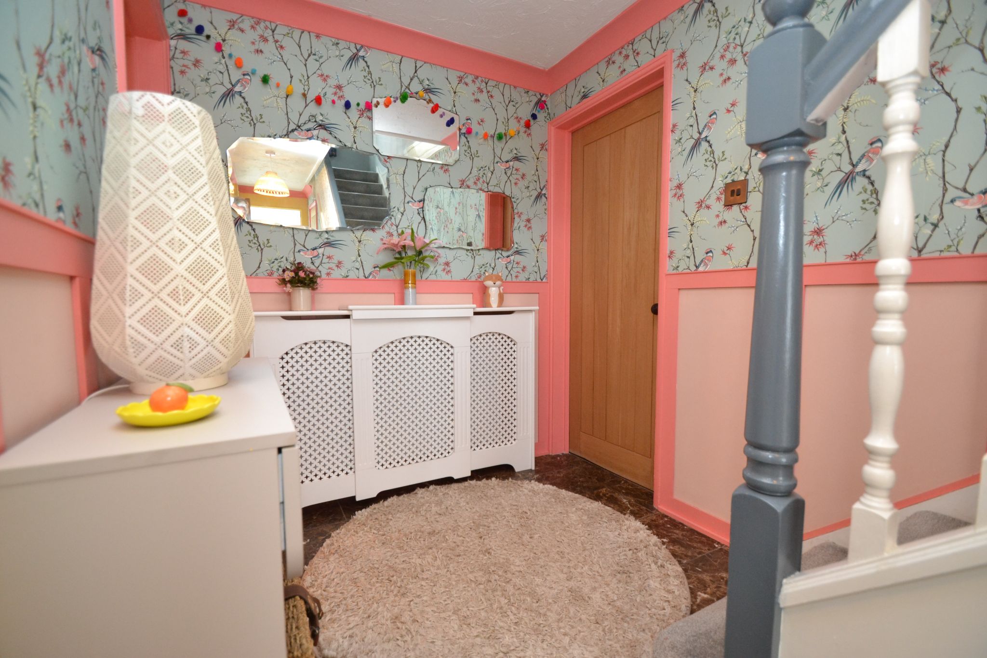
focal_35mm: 15
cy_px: 329
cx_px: 494
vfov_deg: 77.3
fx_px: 411
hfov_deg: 100.4
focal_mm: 10
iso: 1400
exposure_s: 1/60
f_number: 3.5
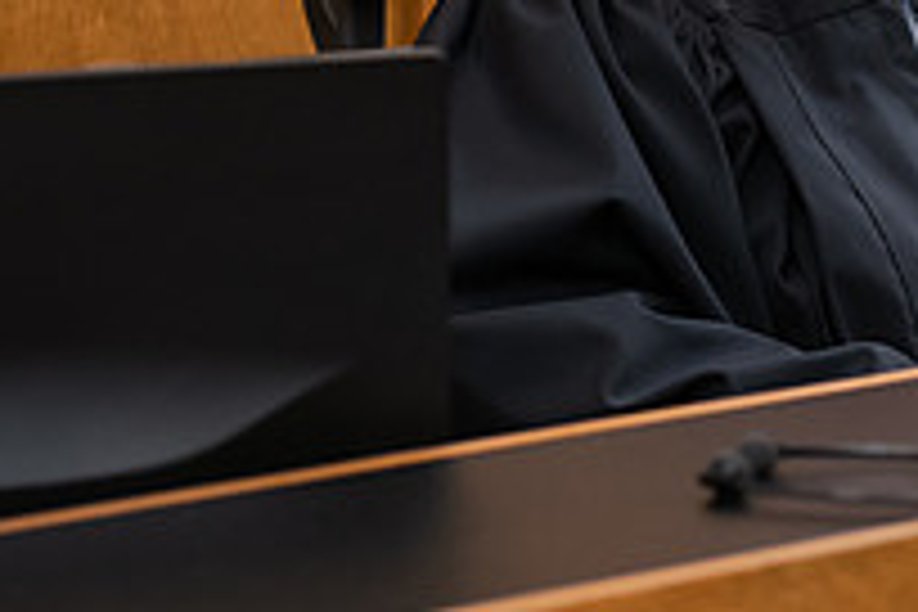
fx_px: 5074
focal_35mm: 199
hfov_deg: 10.3
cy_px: -101
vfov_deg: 6.9
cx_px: 752
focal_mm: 70
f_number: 3.5
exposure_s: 1/200
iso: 1250
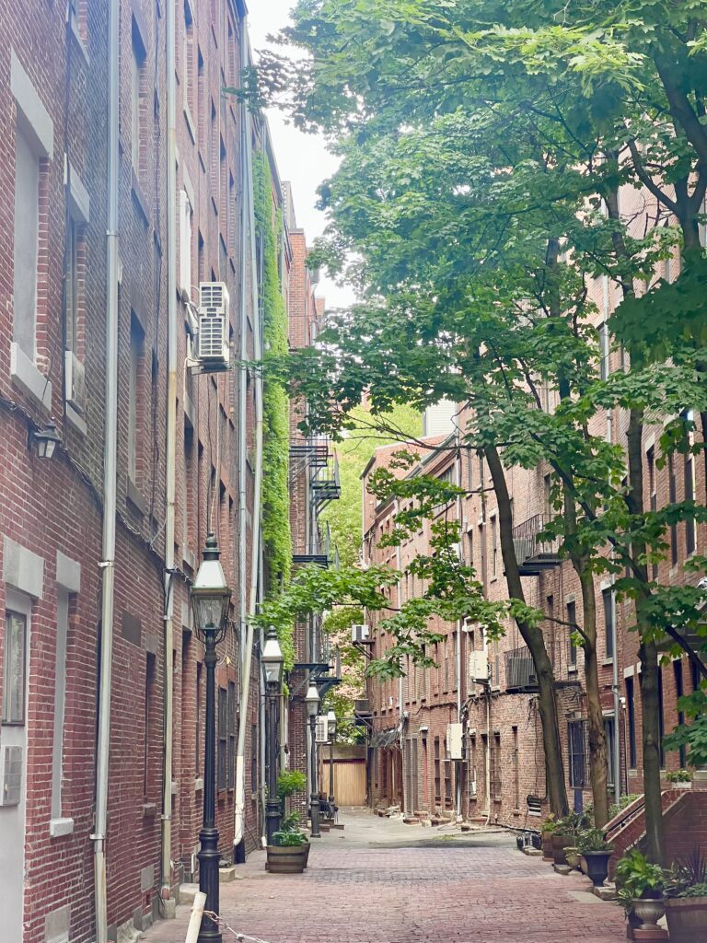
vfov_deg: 25.3
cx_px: 354
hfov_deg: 19.1
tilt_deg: +7.8
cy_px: 472
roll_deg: +0.6
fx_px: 2097
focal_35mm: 77
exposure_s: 1/99
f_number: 2.8
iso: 80
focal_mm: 9
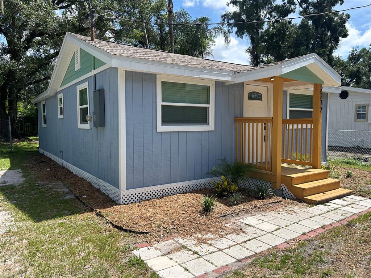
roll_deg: -0.1
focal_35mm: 26
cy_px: 139
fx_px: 279
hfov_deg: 67.3
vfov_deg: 53.1
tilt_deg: -4.5
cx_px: 186
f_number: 1.5
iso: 50
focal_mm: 5.7
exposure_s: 1/2841
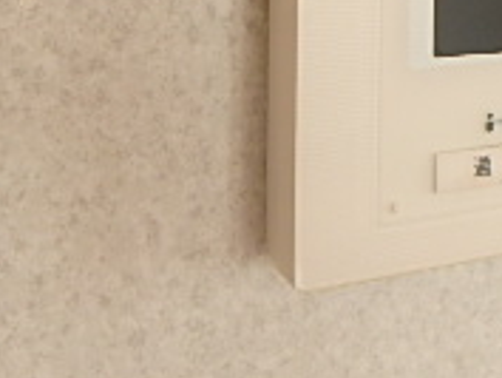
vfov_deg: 18.6
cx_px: 474
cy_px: -40
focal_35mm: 76
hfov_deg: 24.7
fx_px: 1103
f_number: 3.5
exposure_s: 1/50
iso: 200
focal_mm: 3.7
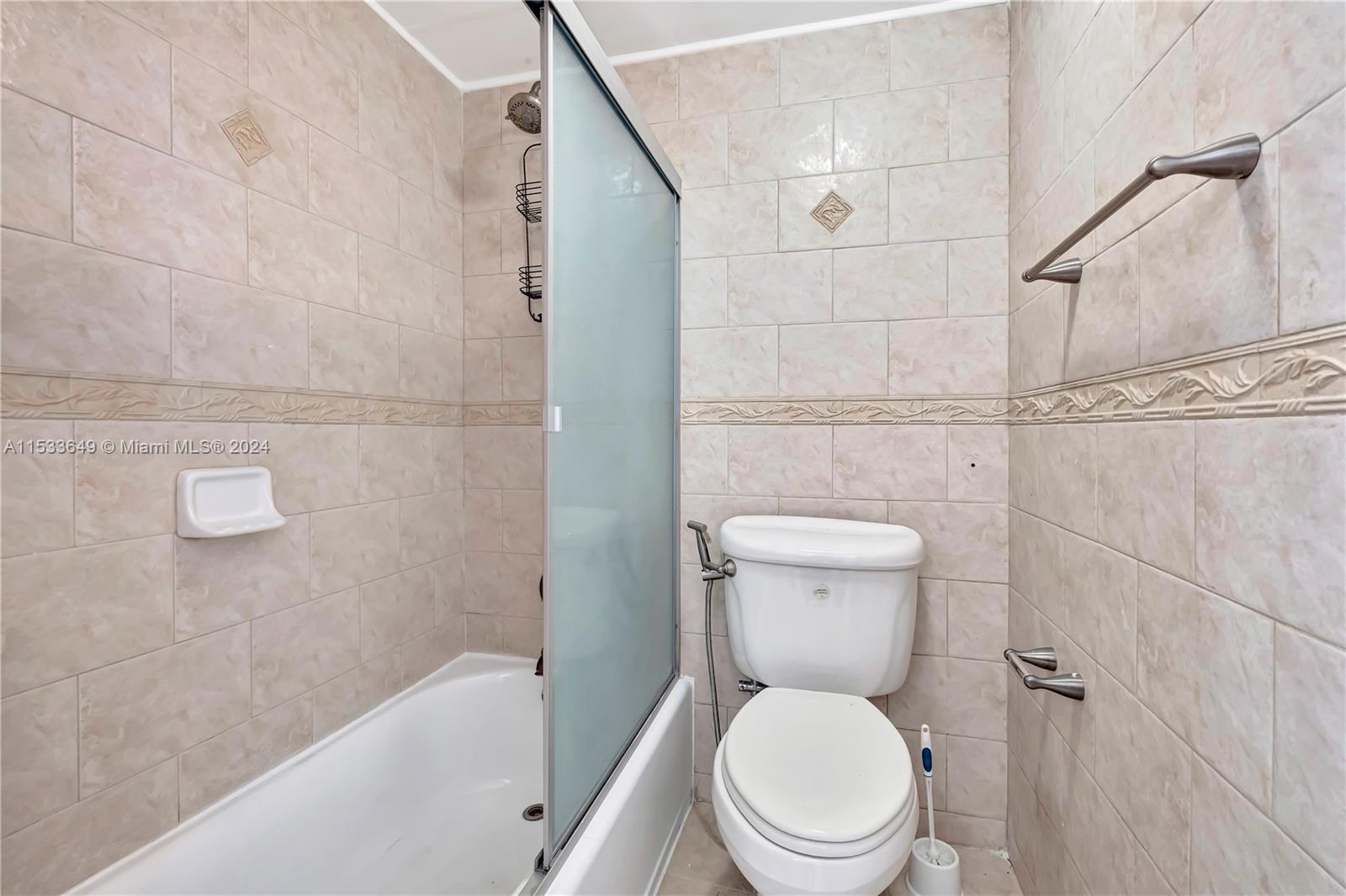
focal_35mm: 15
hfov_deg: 100.4
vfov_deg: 77.3
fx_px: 561
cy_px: 448
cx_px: 673
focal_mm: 10
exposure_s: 1/4
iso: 800
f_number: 8
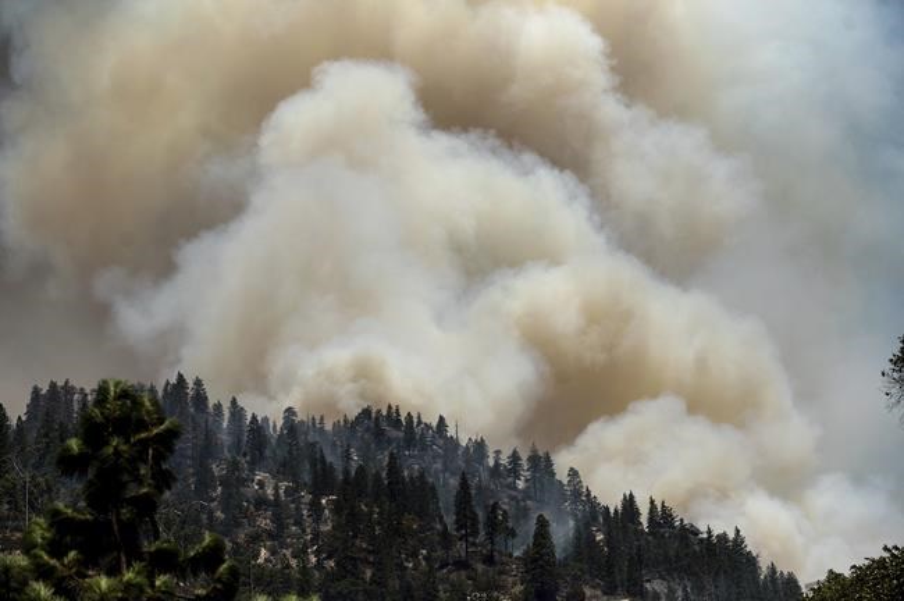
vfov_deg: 13.7
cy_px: 300
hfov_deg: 20.4
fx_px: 2509
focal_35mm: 100
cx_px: 452
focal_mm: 100
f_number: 4.8
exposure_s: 1/8000
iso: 140
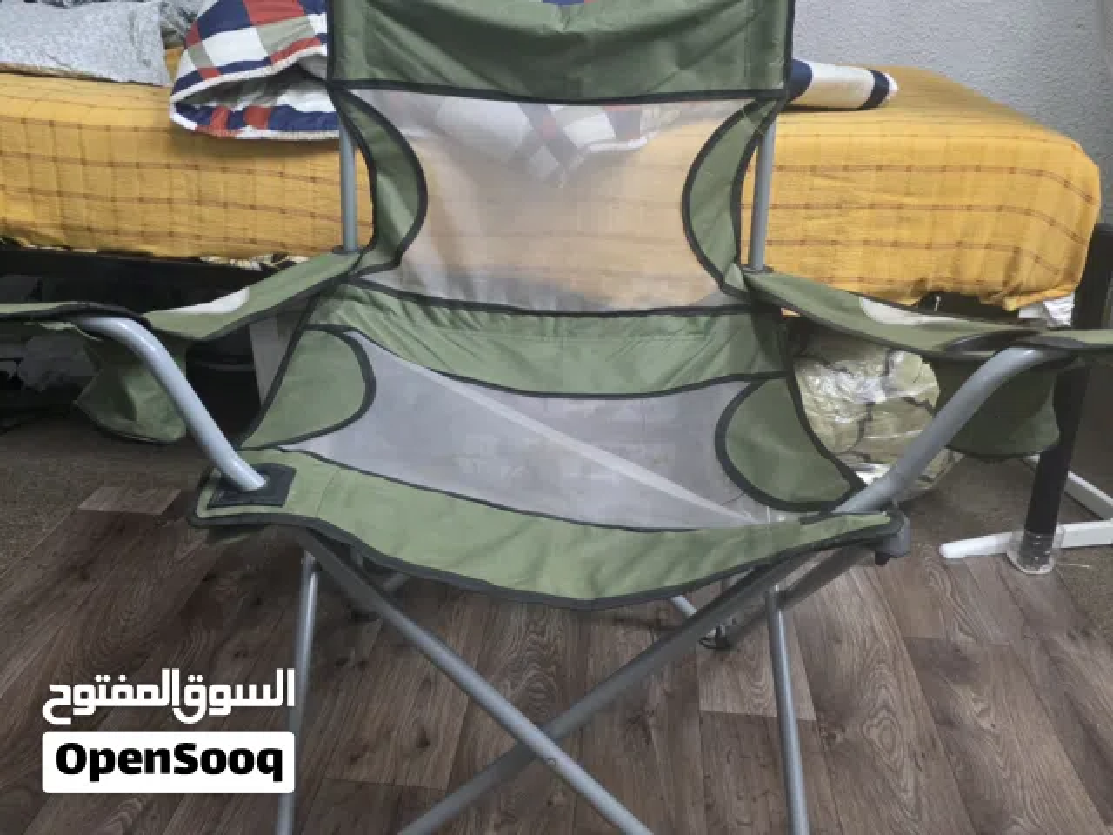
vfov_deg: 58.9
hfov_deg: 73.9
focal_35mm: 23
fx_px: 740
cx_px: 556
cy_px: 418
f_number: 1.7
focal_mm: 6.3
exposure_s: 1/101
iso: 1000
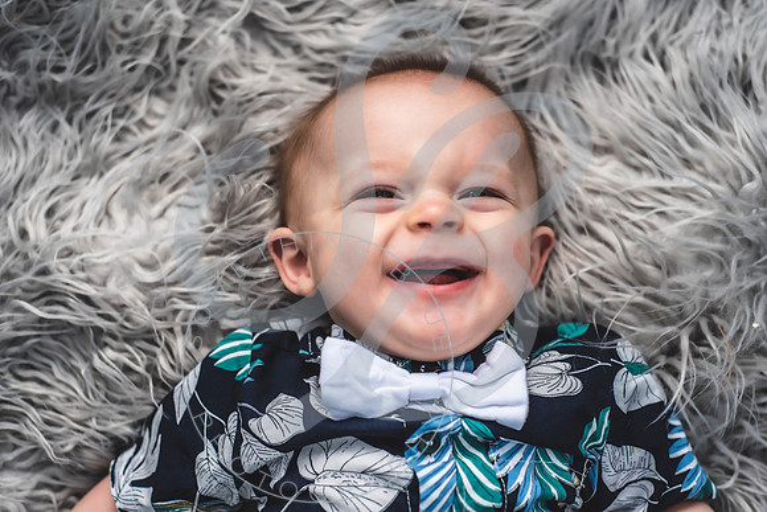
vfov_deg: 27.0
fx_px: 1065
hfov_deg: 39.6
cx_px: 384
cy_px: 256
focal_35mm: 50
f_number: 2.8
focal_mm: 50
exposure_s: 1/1600
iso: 100
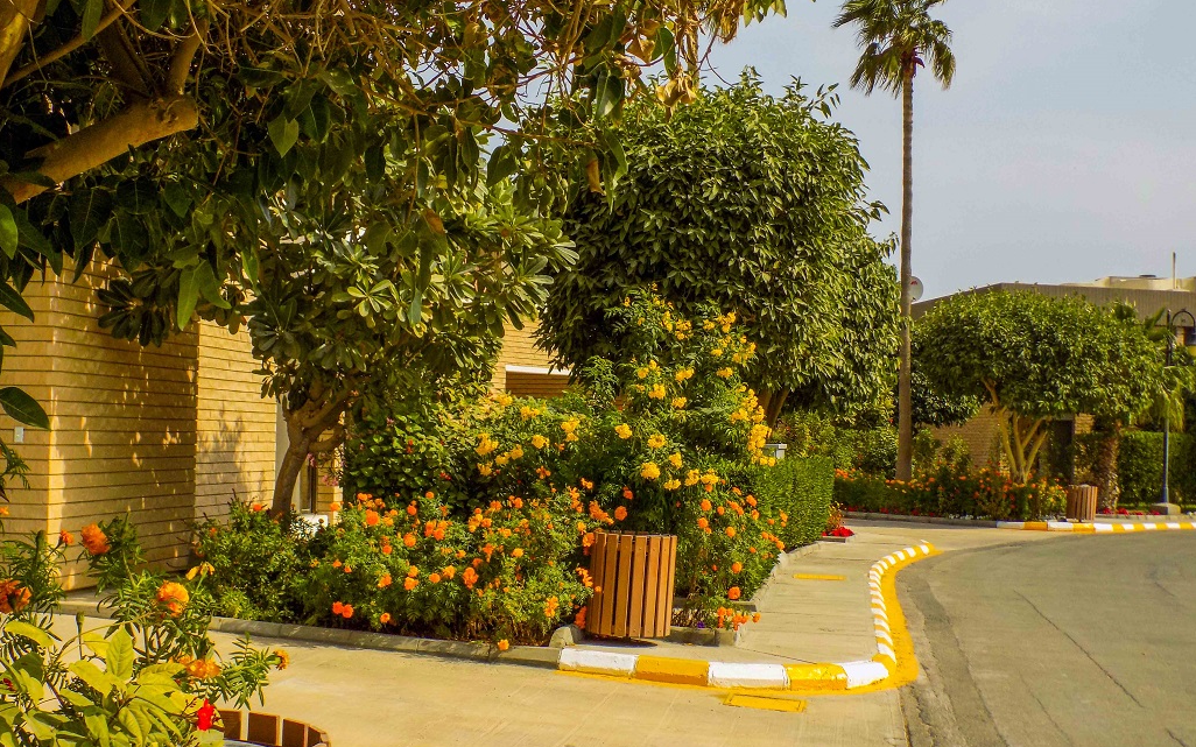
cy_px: 392
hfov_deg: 41.1
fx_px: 1597
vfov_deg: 26.3
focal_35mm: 49
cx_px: 599
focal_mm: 8.1
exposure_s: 1/1000
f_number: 3.7
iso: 80
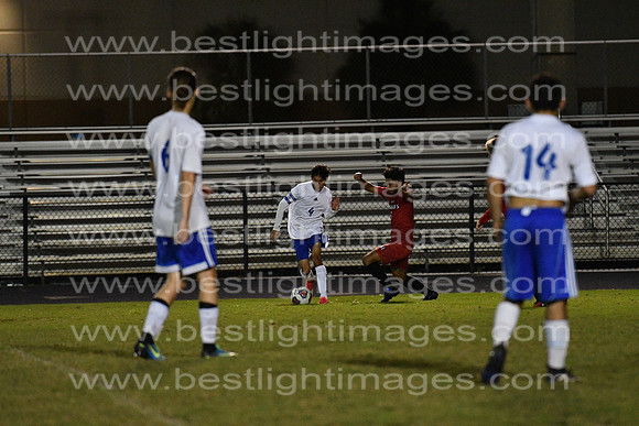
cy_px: 213
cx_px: 320
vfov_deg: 4.6
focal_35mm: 300
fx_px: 5326
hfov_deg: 6.9
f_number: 4
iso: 6400
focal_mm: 200
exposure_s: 1/1000
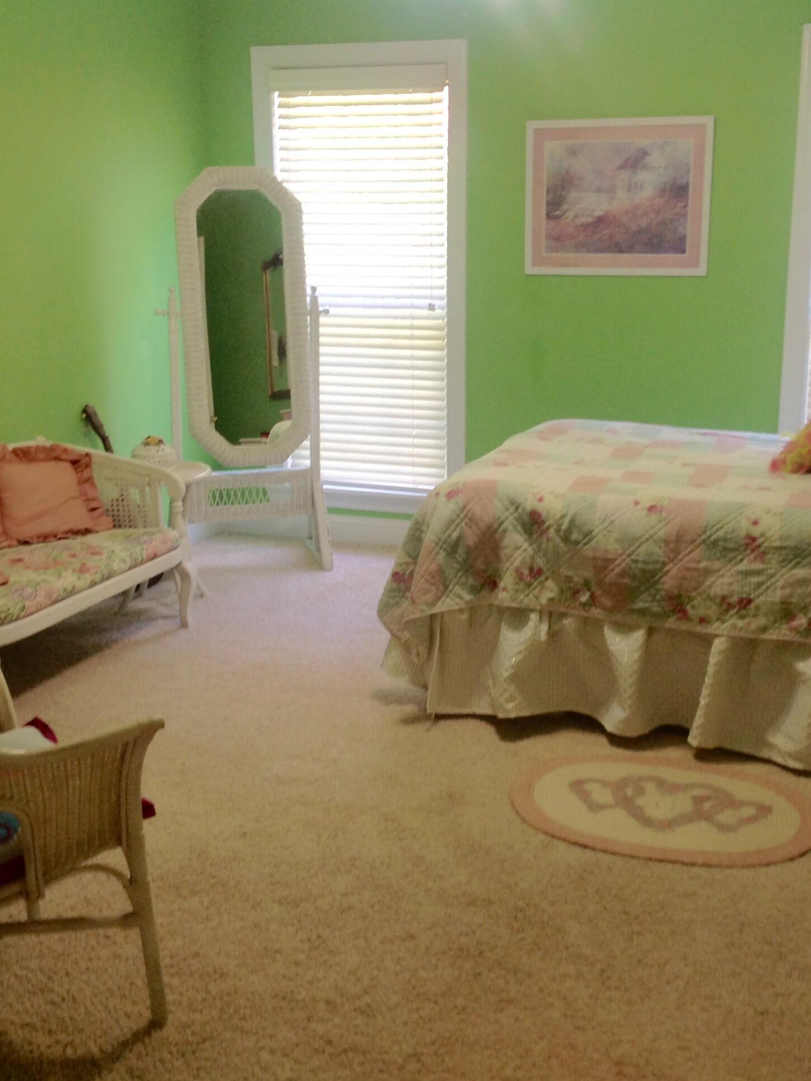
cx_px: 444
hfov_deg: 30.9
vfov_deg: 40.4
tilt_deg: -13.6
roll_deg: +0.3
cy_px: 541
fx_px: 1468
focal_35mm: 47
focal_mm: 4.28
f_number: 2.4
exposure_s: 1/15
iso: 64
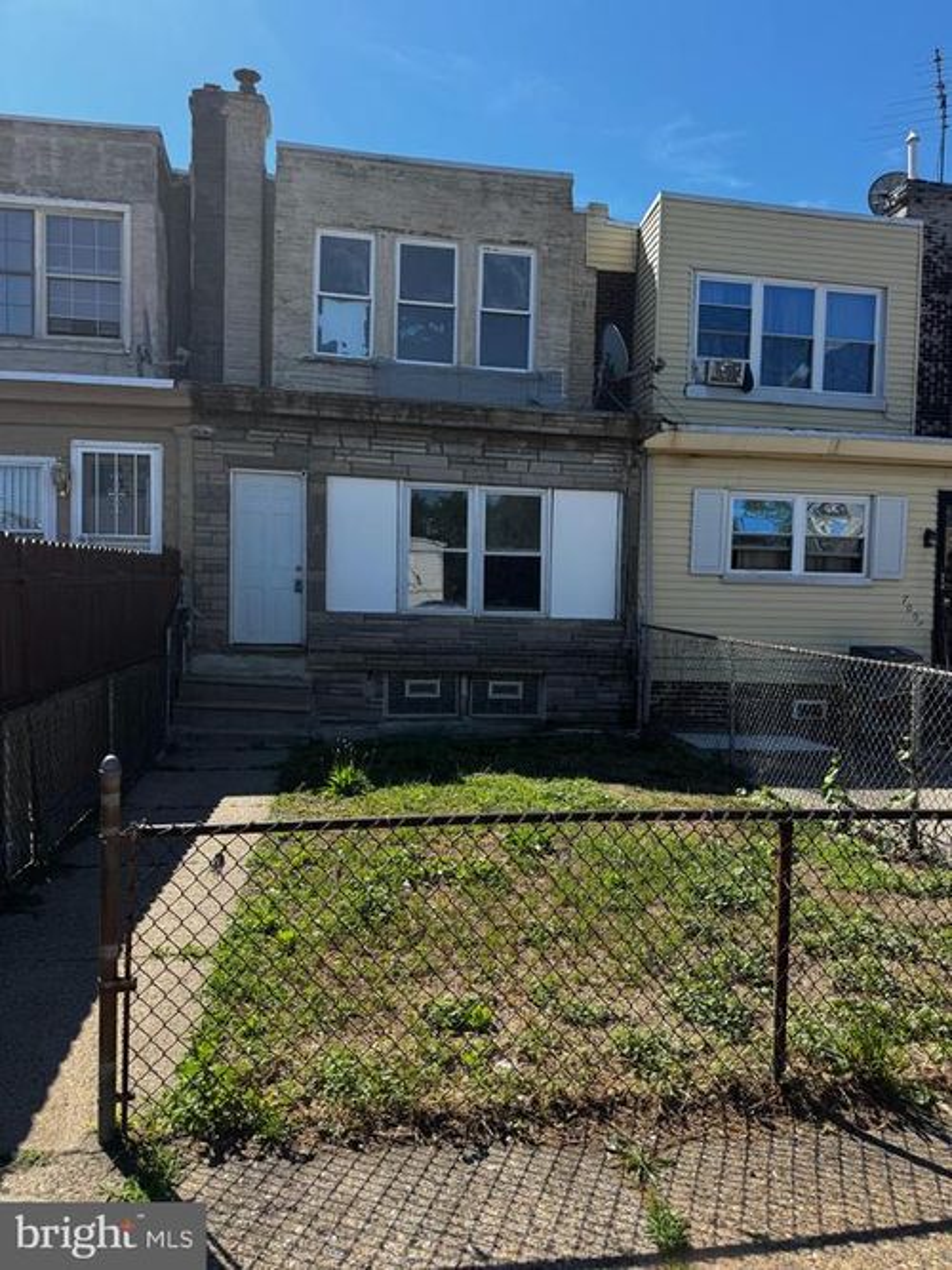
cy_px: 635
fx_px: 880
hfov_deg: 56.8
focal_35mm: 24
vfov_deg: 71.6
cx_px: 476
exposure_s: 1/2710
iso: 80
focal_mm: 6.76
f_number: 1.78
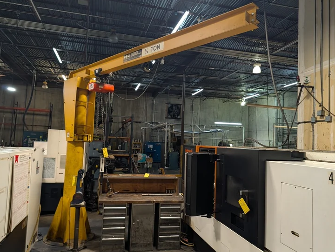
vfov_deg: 55.0
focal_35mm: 25
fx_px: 242
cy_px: 130
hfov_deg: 69.3
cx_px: 169
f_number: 1.68
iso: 249
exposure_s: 1/120
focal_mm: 6.9
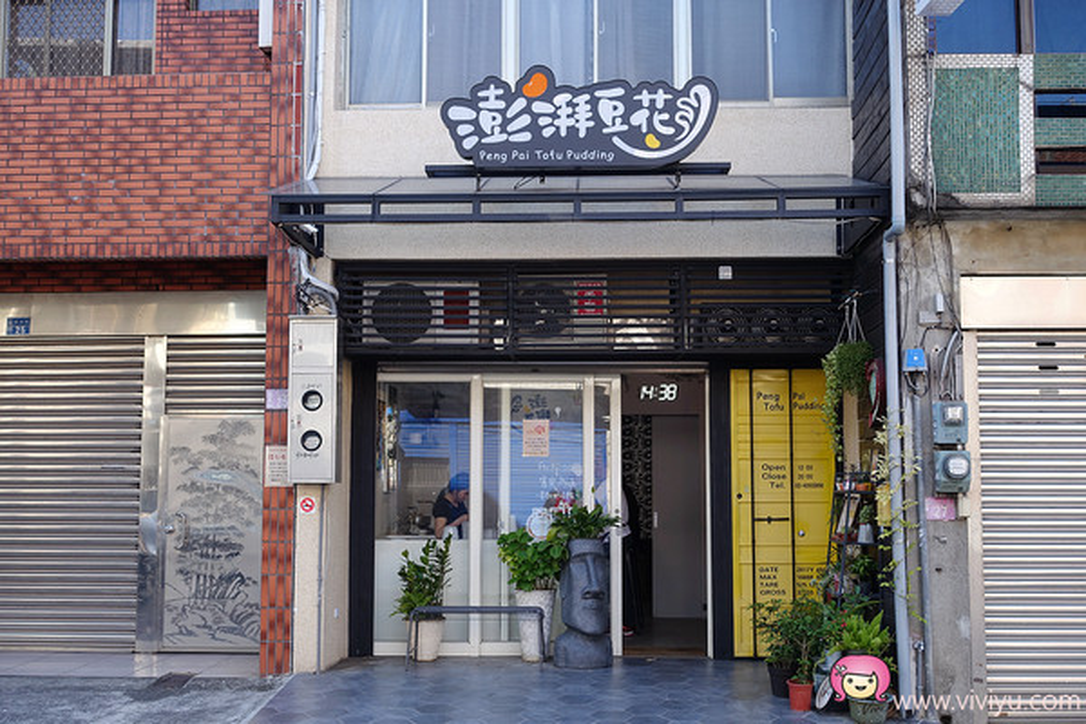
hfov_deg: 43.6
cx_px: 543
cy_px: 362
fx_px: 1357
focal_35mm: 45
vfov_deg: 29.9
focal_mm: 16.39
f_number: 5
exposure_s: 1/80
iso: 125
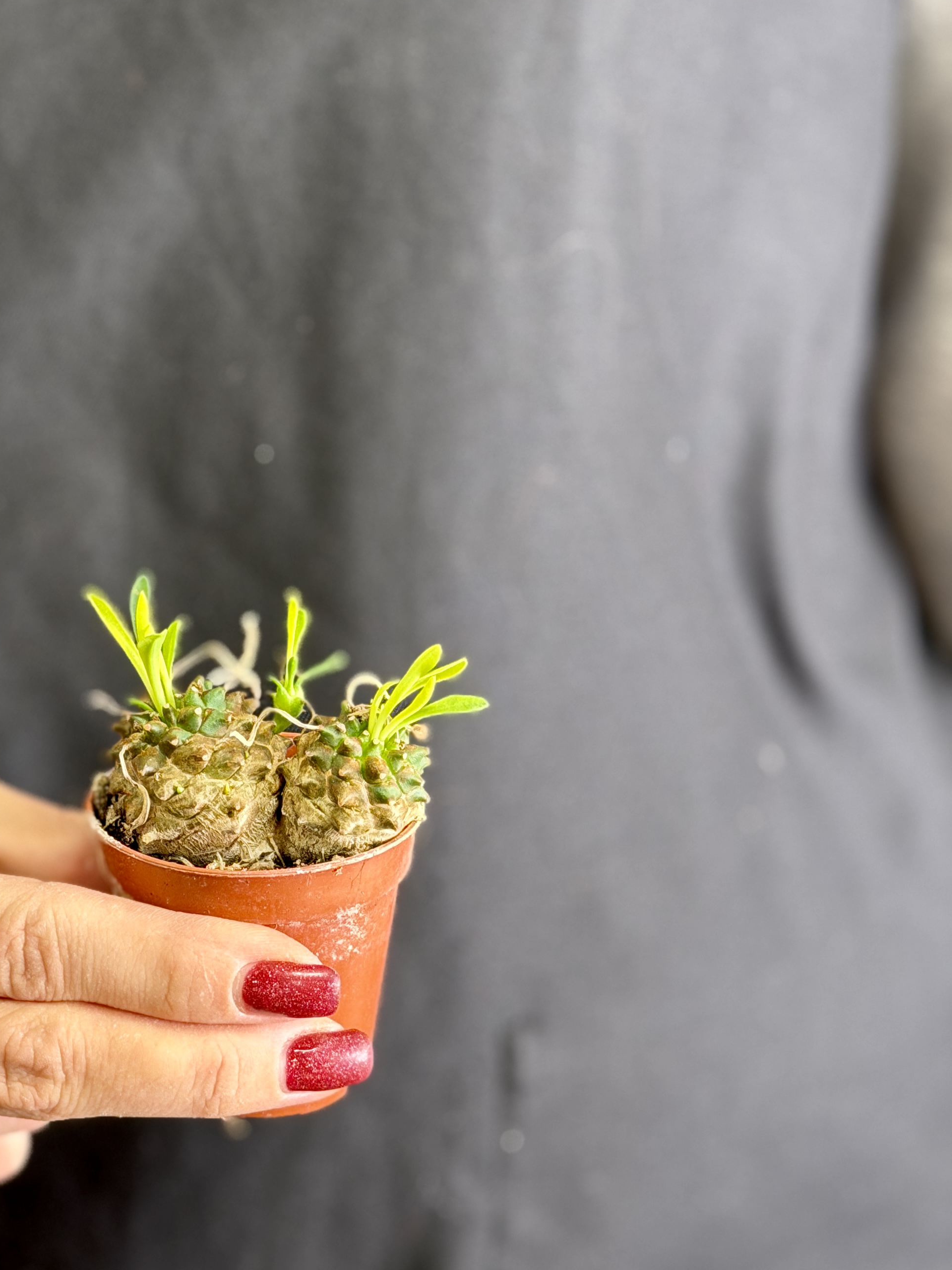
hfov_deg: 19.5
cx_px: 210
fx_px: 2750
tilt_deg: -18.0
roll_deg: +0.4
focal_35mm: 75
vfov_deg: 26.0
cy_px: 671
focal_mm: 6.76
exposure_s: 1/60
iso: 100
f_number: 1.78
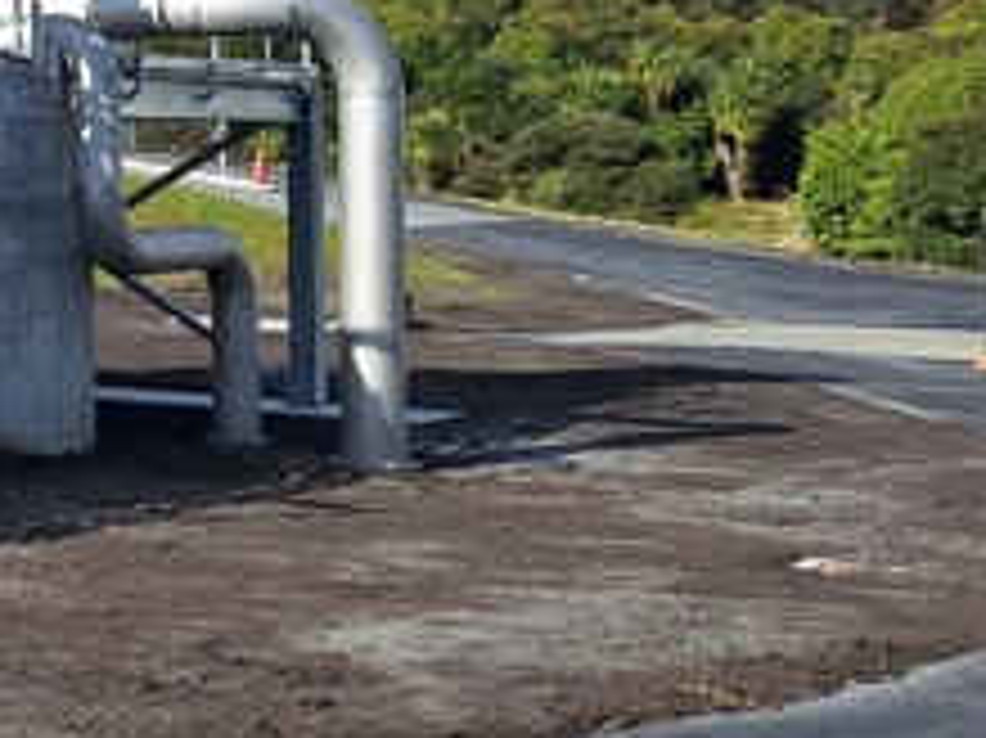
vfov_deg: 17.3
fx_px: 2391
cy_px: 76
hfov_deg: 18.7
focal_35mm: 84
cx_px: -729
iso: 40
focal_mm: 5.54
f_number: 1.8
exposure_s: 1/3509
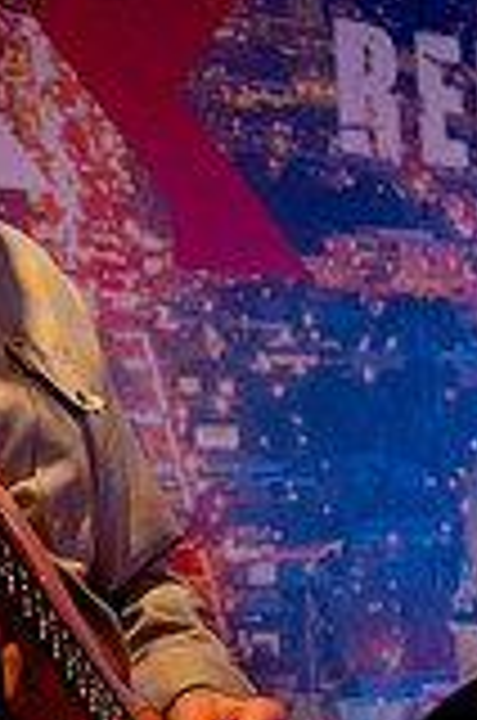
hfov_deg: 9.3
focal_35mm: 146
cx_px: -34
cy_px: 360
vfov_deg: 14.1
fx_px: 2914
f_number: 4
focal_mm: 52
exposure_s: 1/60
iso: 6400
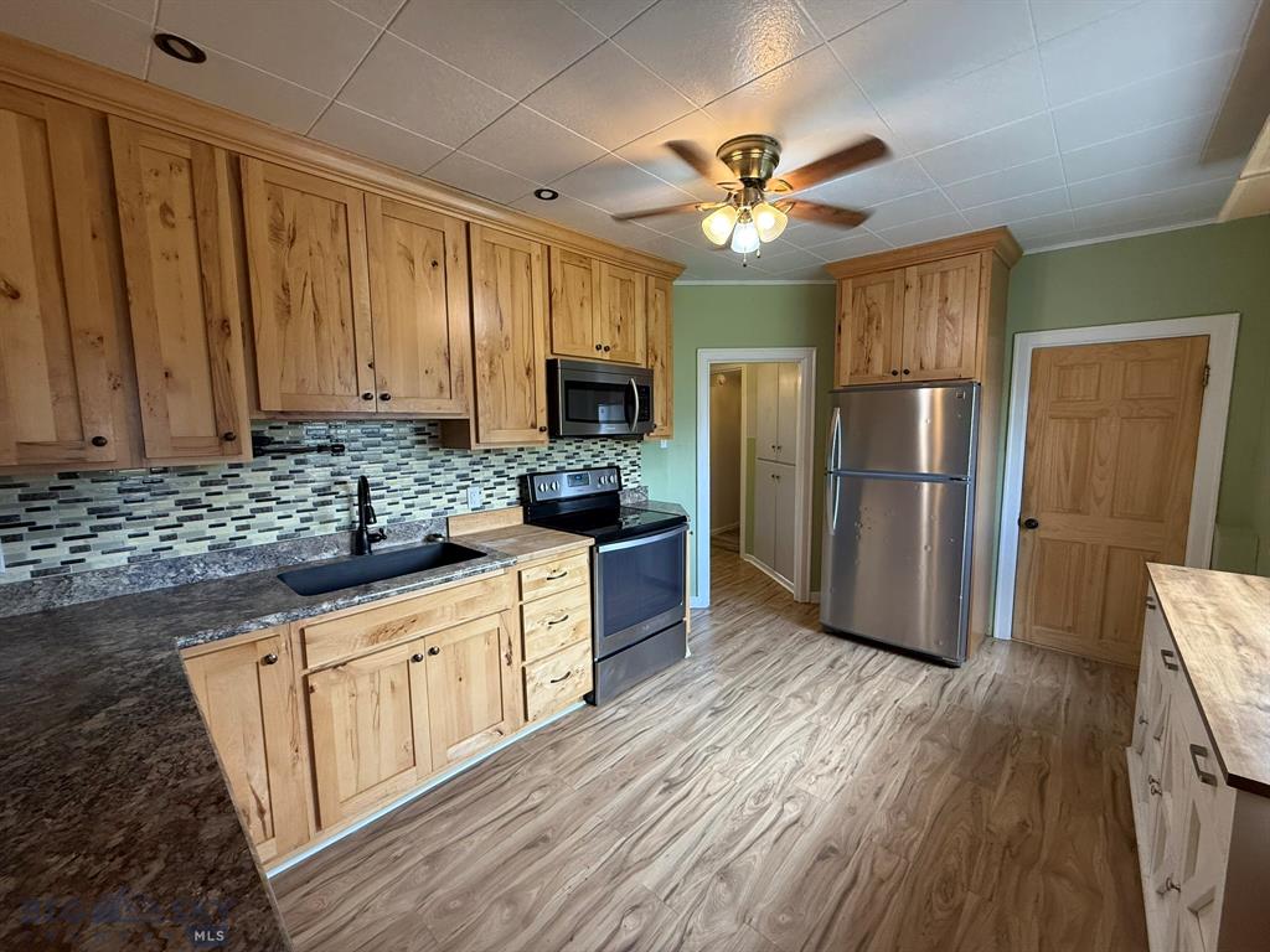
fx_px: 514
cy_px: 476
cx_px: 635
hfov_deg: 102.1
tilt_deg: -5.4
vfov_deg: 85.7
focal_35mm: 14
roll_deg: +0.9
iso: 320
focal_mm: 2.22
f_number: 2.2
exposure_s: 1/120
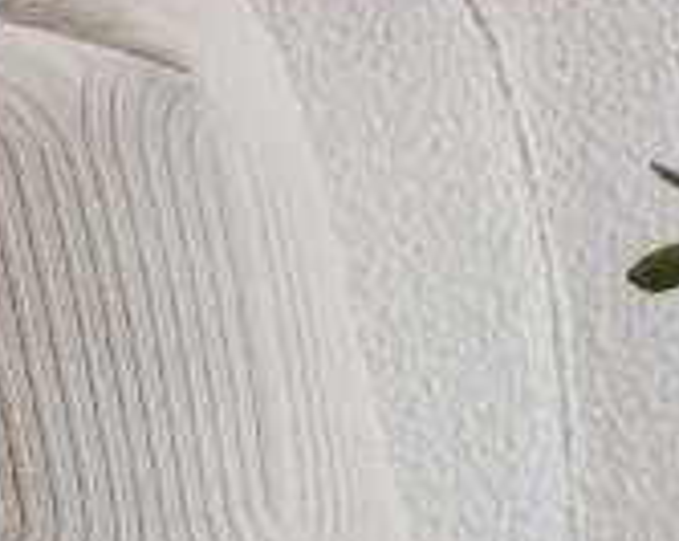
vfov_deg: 4.1
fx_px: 7463
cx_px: 2338
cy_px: 484
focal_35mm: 372
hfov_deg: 4.9
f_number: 4.5
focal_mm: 44
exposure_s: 1/30
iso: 100
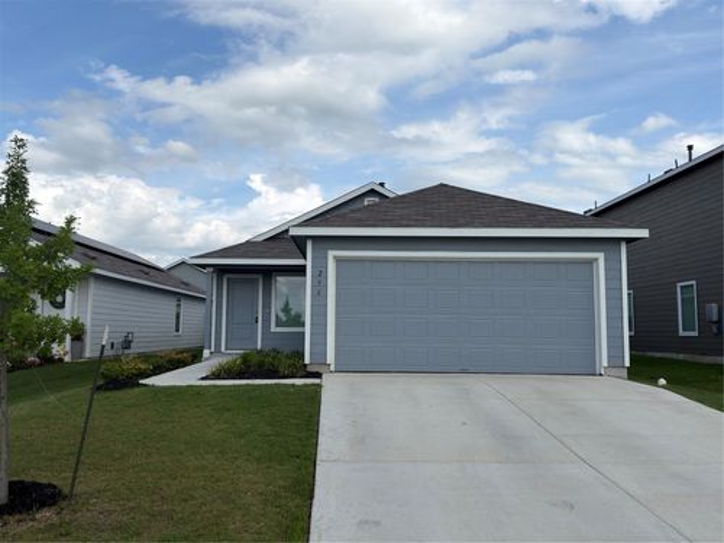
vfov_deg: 48.2
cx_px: 362
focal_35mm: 29
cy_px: 272
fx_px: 607
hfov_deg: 61.7
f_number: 1.78
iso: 64
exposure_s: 1/4545
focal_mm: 6.76
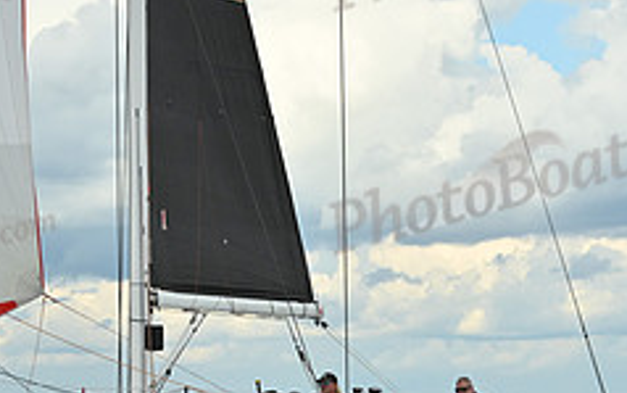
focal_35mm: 174
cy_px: 360
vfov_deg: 7.5
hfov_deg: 12.0
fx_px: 2975
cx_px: 195
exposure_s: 1/800
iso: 250
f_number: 8
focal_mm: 70
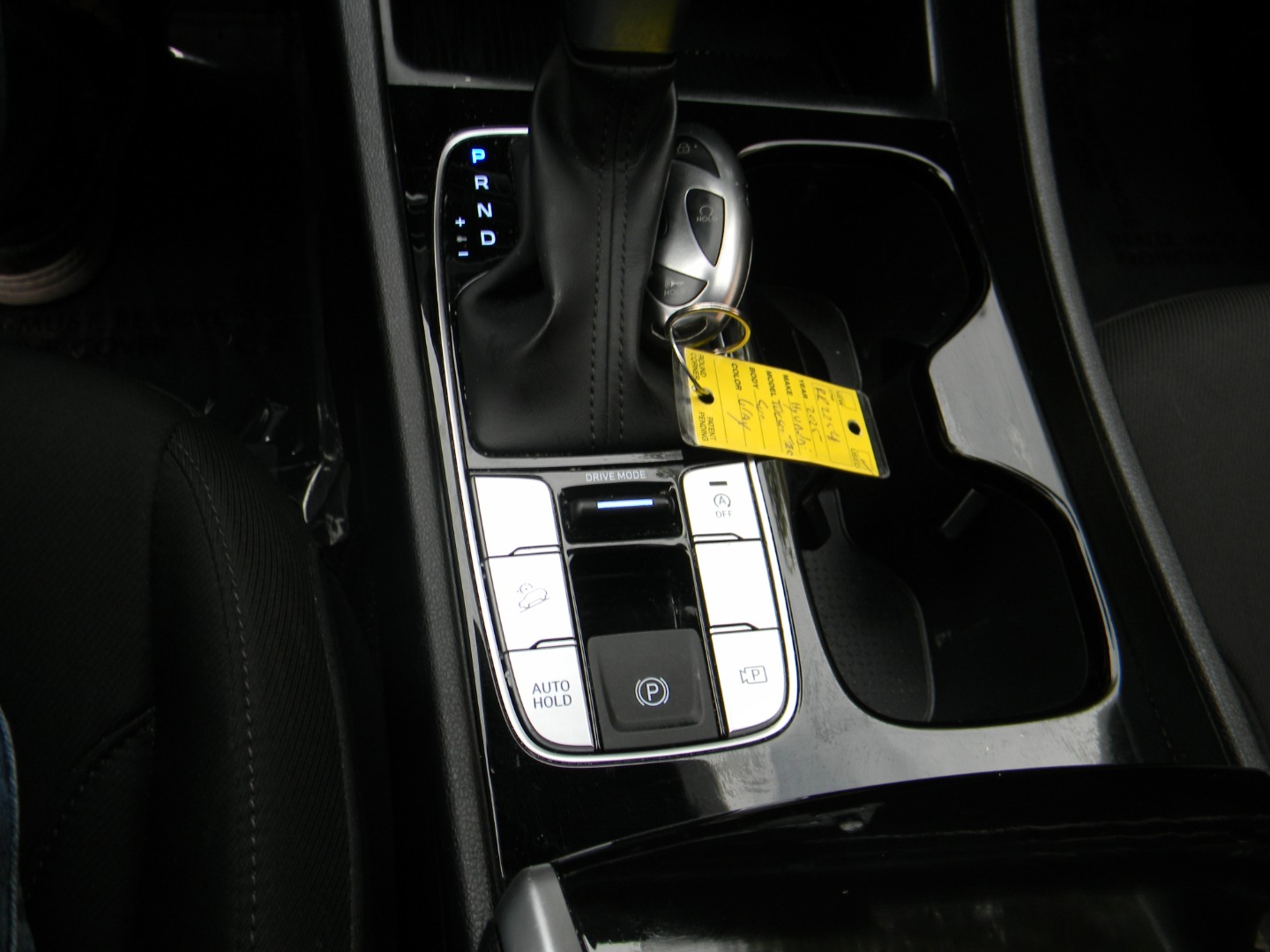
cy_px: 476
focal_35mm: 28
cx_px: 635
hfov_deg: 63.4
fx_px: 1027
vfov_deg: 49.7
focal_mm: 5
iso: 80
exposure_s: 1/32
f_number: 3.5
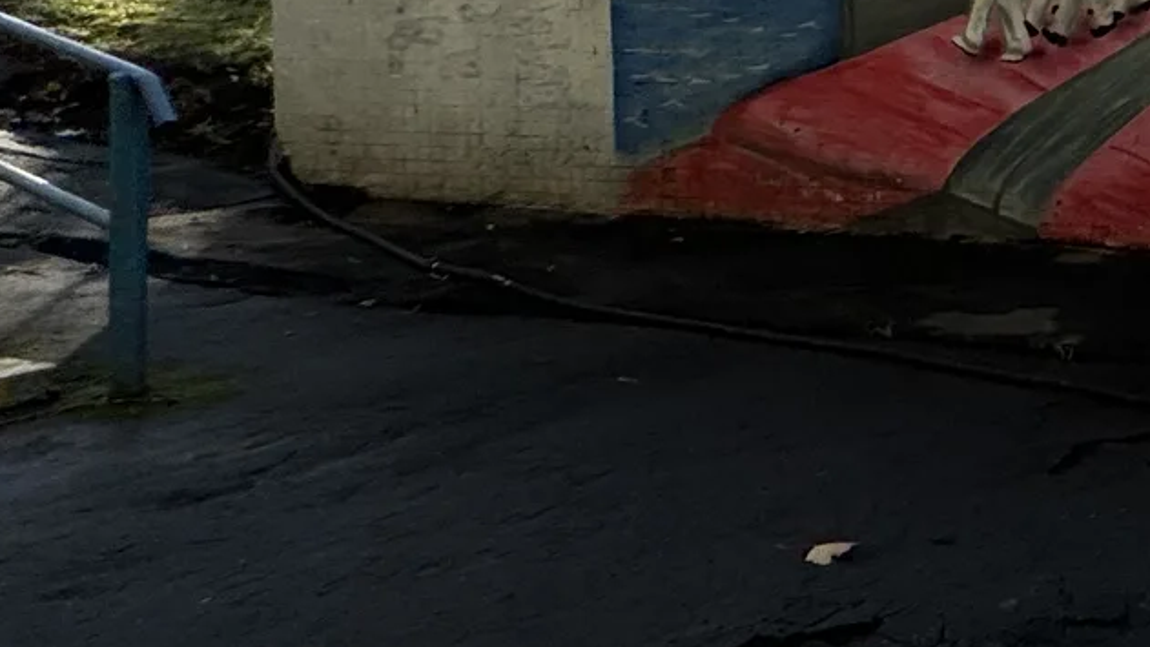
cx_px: 1823
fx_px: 1769
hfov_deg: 25.0
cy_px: -91
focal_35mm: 58
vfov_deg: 19.7
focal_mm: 2.22
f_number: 2.2
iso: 40
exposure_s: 1/505
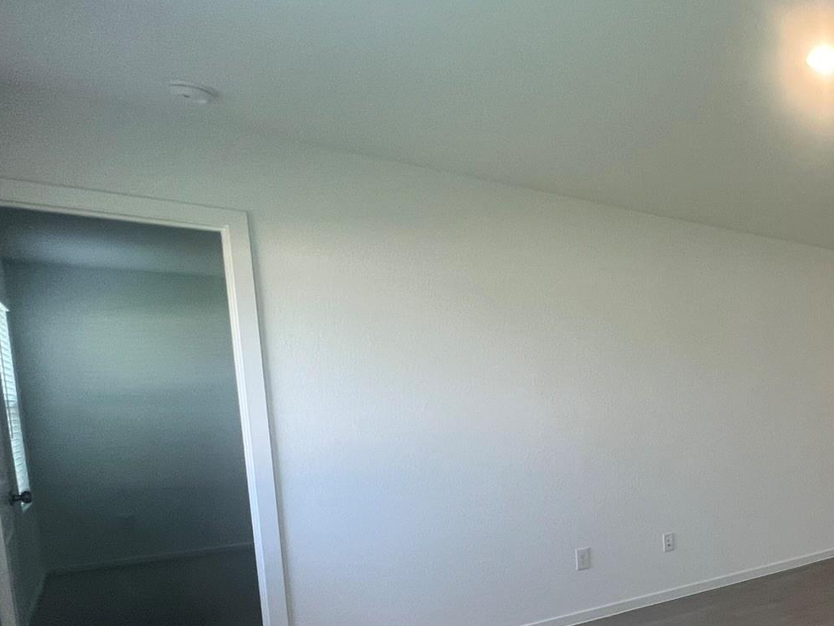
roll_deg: +1.4
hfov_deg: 52.0
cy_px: 459
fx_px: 651
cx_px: 835
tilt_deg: -6.3
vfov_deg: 49.6
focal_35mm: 27
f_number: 1.8
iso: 100
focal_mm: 1.57
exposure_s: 1/99
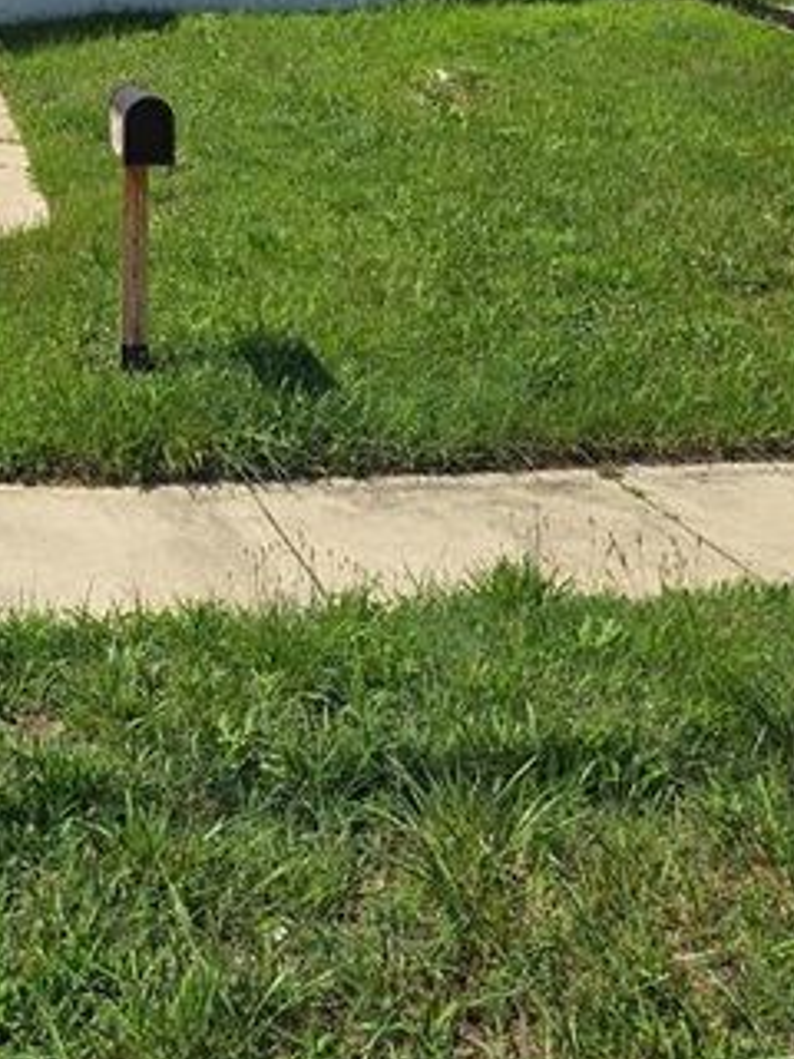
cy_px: 137
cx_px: 132
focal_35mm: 48
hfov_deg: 29.4
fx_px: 1468
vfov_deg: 37.5
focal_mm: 6.3
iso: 12
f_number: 1.7
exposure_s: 1/944
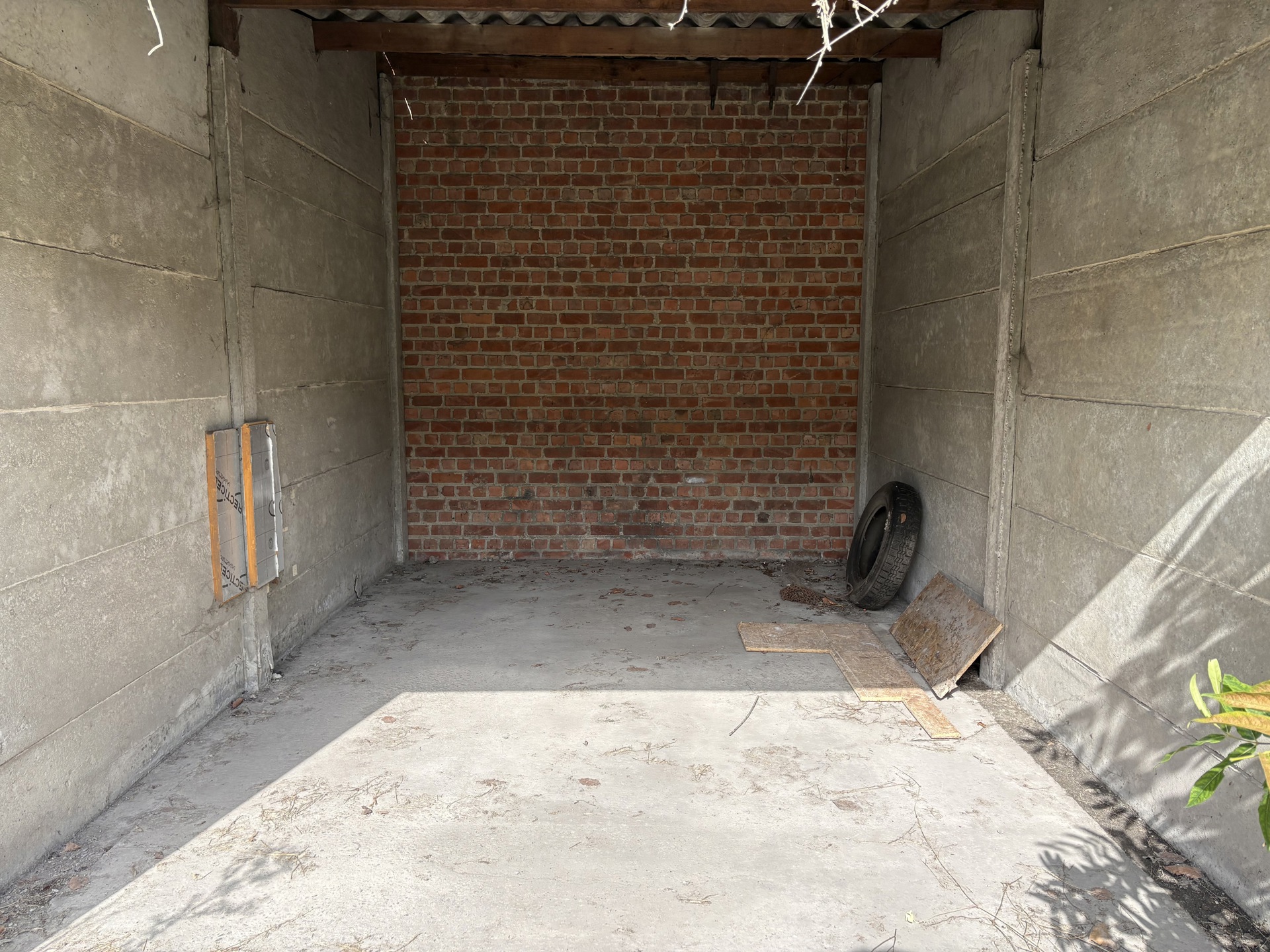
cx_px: 635
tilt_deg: -7.2
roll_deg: +0.4
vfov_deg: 53.1
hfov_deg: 67.3
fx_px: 954
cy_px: 476
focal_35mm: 26
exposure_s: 1/791
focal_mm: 5.96
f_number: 1.6
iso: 50
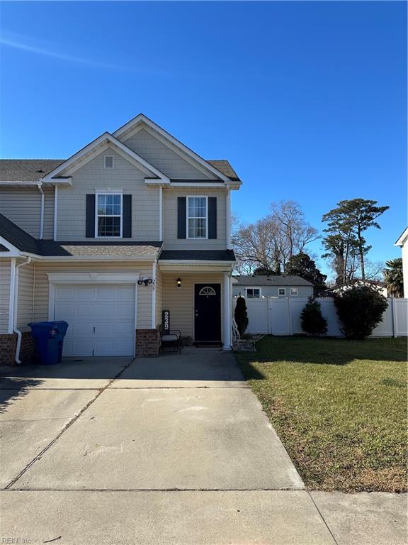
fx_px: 377
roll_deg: -1.1
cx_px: 204
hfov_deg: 56.8
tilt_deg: +4.7
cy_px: 272
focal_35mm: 24
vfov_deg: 71.6
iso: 80
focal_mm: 6.86
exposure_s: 1/3155
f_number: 1.78
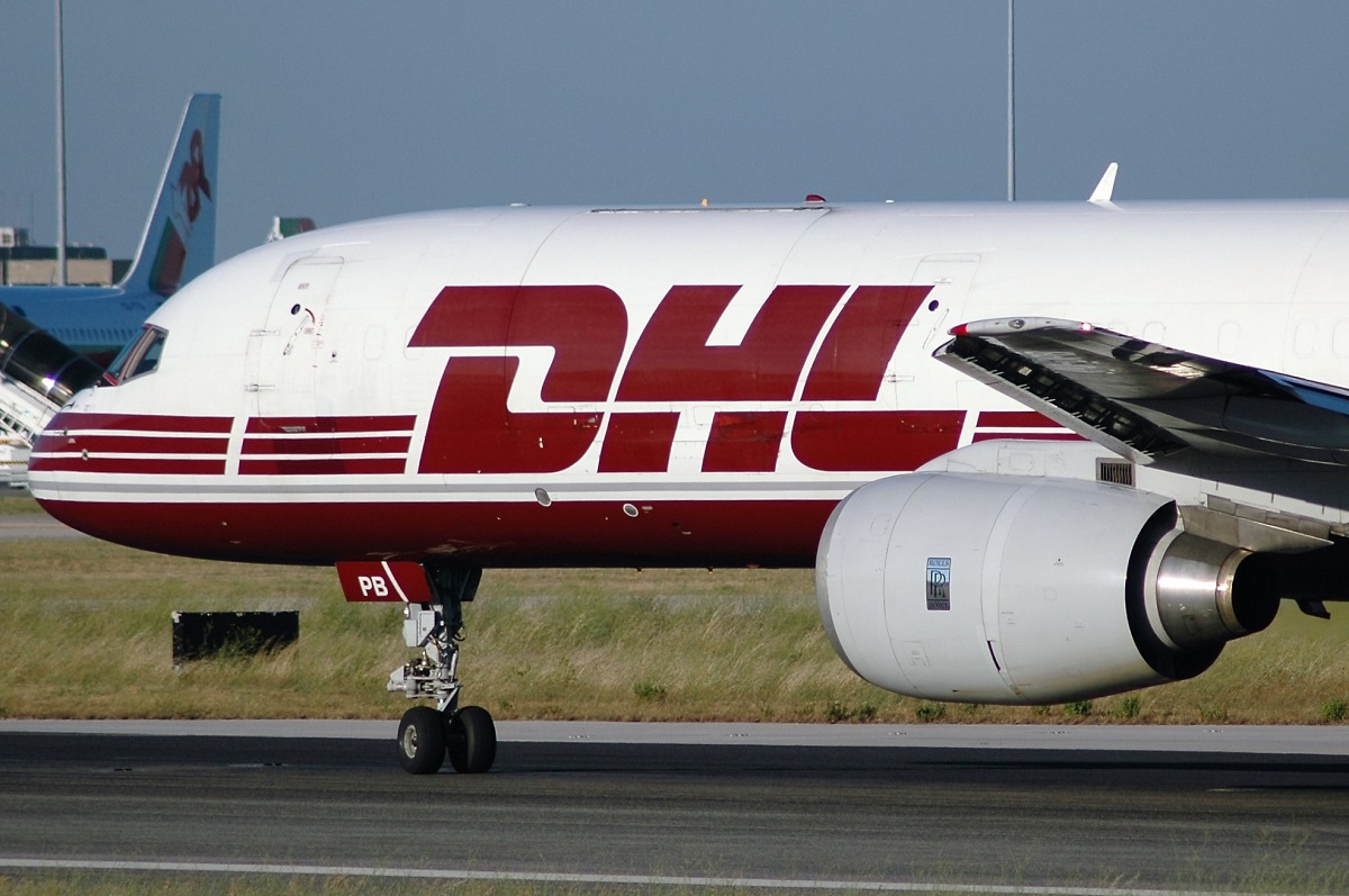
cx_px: 674
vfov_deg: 3.0
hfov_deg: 4.6
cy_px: 448
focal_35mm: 450
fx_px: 16842
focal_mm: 300
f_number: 6
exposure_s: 1/1600
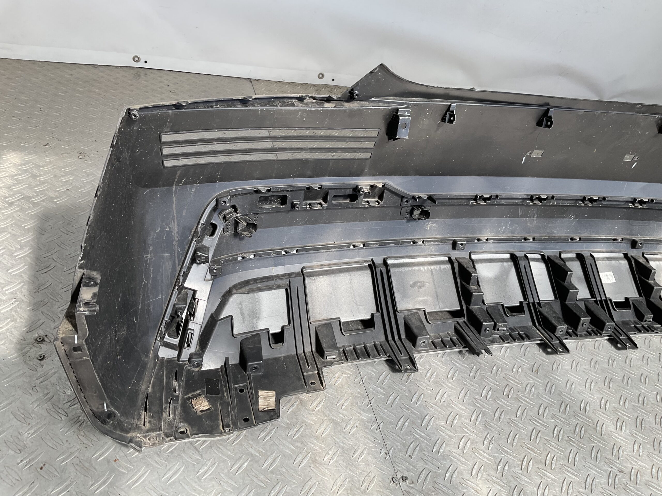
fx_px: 555
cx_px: 331
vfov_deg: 48.2
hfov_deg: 61.7
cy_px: 248
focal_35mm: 29
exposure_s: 1/312
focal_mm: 3
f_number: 1.8
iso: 16
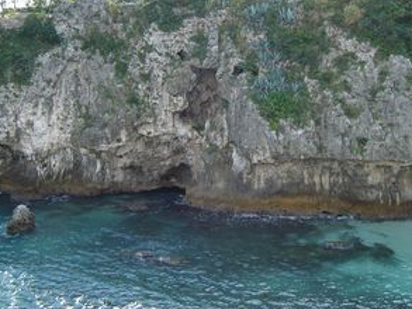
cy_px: 110
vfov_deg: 26.5
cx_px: 201
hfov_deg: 34.9
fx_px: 655
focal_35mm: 55
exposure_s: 1/250
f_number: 2.8
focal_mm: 5.8
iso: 50
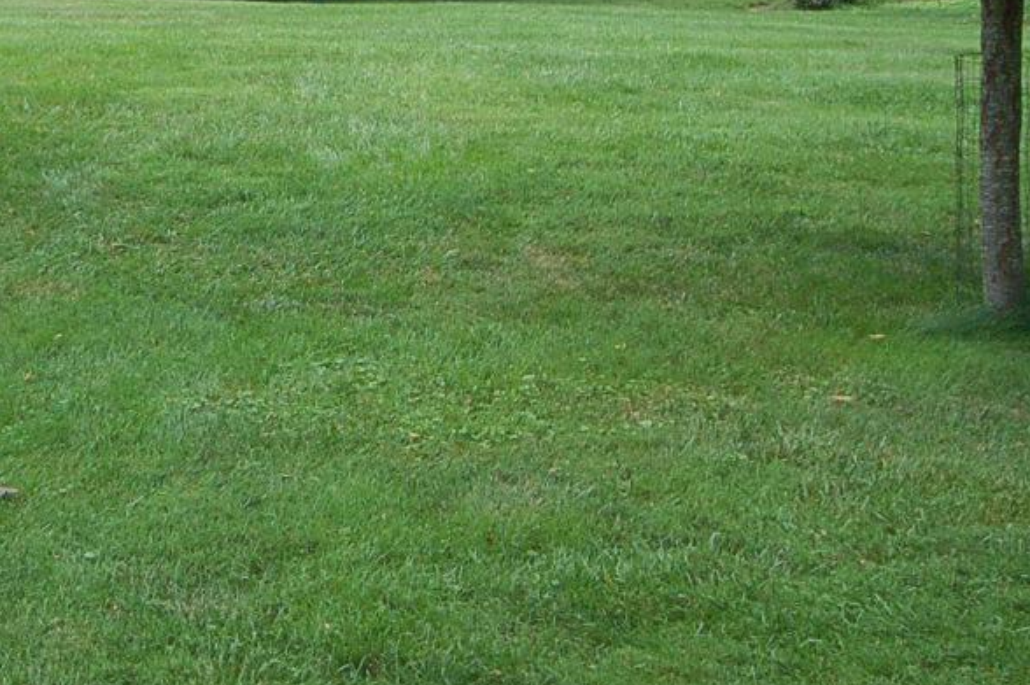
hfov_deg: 28.7
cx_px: -32
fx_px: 1866
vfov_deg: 19.4
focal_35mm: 65
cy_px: -168
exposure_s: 1/250
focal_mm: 17
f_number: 9
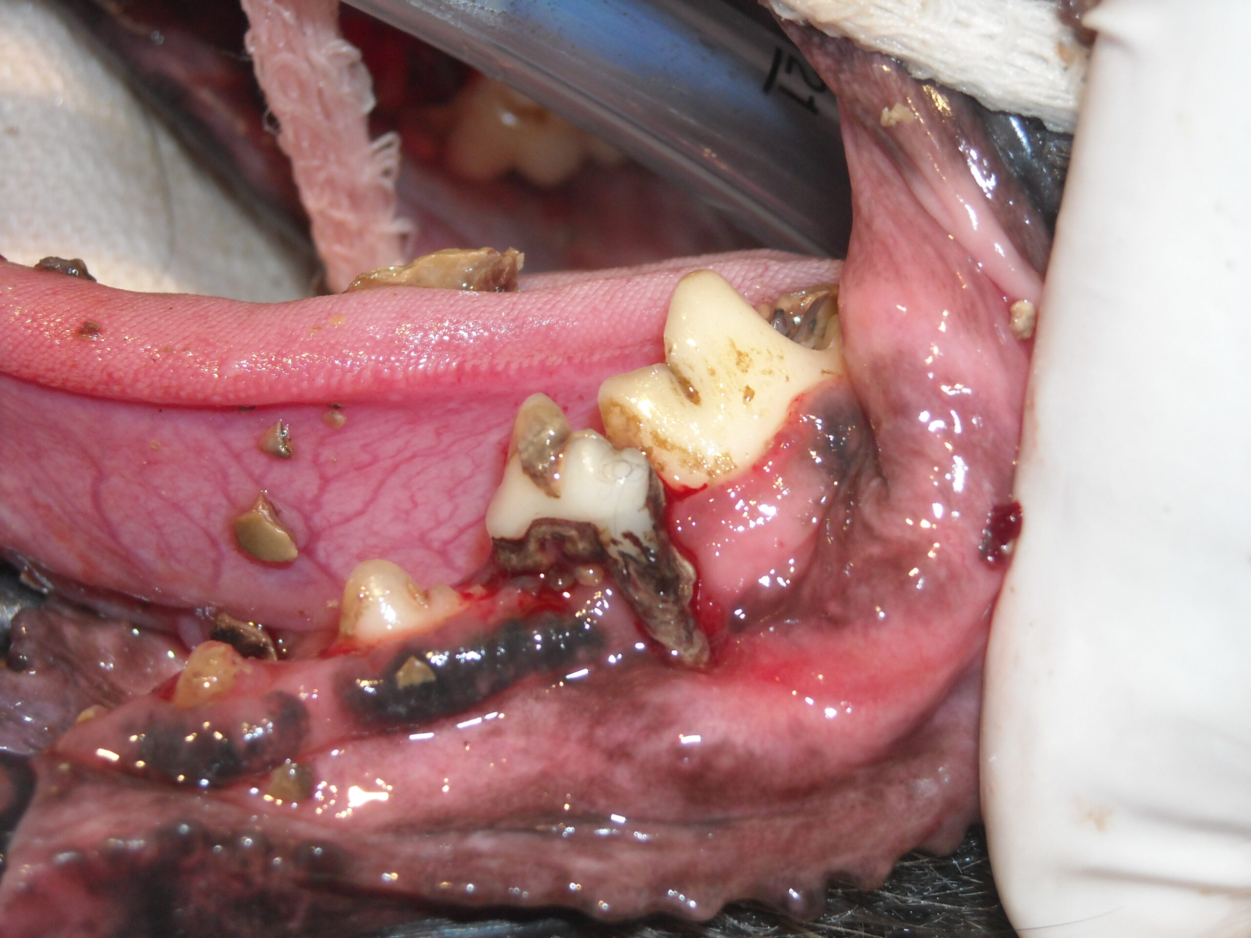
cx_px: 626
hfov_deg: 20.9
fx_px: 3397
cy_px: 469
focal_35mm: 94
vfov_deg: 15.7
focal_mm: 15.32
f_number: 8.7
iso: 200
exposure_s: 1/125
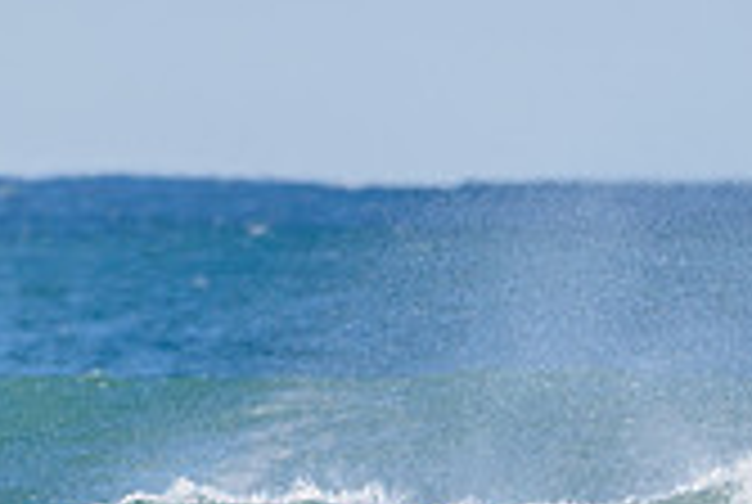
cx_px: 480
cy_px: 682
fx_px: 37018
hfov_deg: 1.2
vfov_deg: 0.8
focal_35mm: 1769
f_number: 5.6
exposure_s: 1/2000
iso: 180
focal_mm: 500
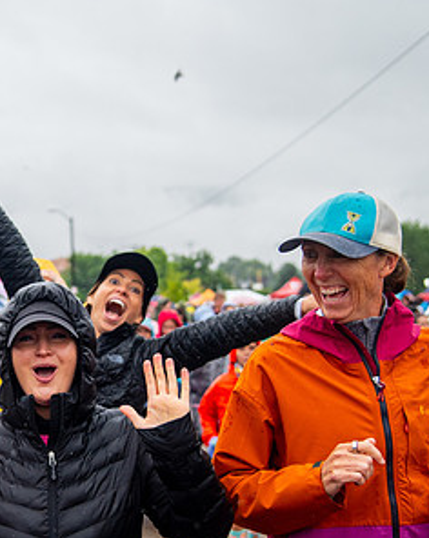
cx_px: -11
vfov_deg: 23.5
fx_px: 1288
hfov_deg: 18.4
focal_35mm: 81
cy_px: 333
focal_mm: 44
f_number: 4
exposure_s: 1/1600
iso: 1600
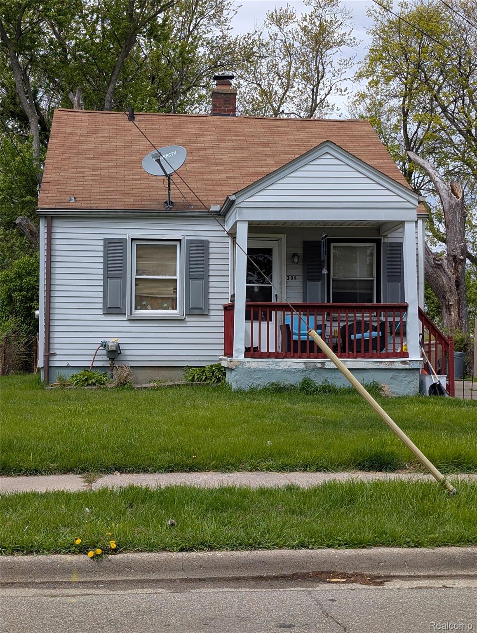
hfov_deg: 29.8
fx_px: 898
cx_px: 238
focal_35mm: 49
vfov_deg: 38.9
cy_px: 316
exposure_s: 1/1359
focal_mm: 6.9
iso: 20
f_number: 1.68
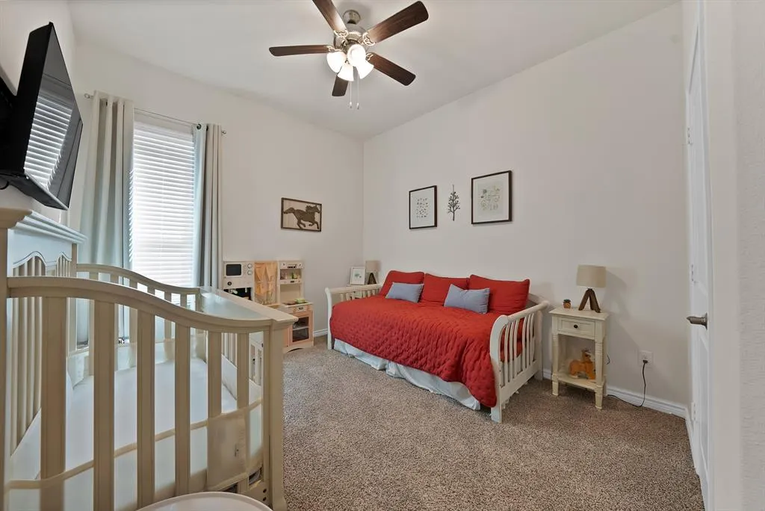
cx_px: 382
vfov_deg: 90.1
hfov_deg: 112.6
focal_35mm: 12
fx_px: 255
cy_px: 256
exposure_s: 1/5
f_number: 8
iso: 640
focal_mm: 12
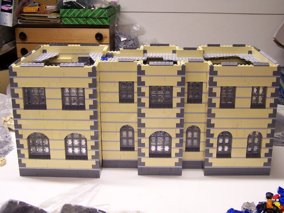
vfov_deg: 32.8
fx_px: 361
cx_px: 148
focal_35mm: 44
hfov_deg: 42.9
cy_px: 96
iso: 80
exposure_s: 1/8
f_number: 2.8
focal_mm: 6.7
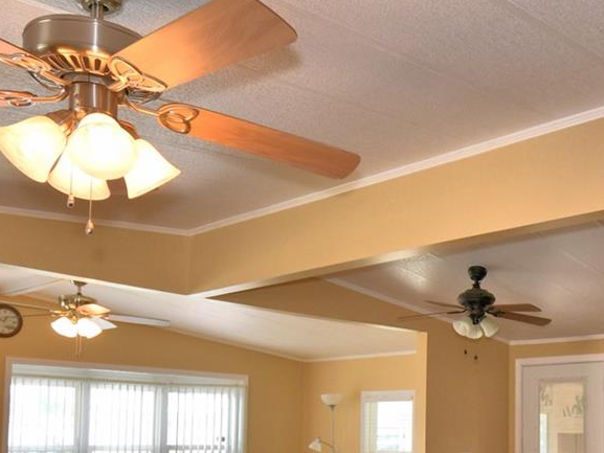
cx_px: 480
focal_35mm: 40
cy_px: 392
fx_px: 698
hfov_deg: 44.6
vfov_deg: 34.3
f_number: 4.5
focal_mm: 10
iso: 200
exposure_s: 1/50
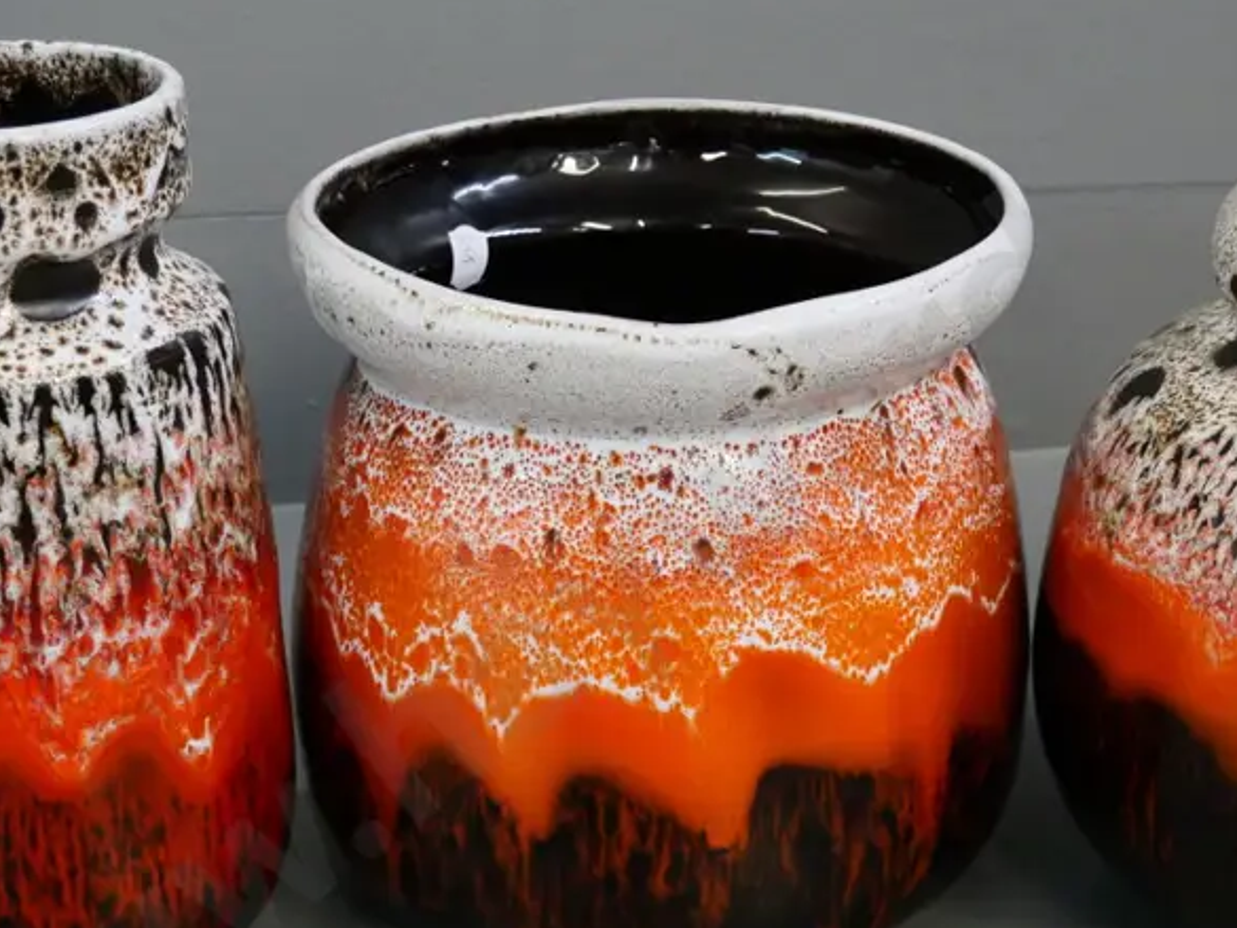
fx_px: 2502
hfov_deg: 27.7
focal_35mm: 70
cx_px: 776
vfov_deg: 21.0
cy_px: 484
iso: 3200
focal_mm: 20
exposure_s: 1/160
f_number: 5
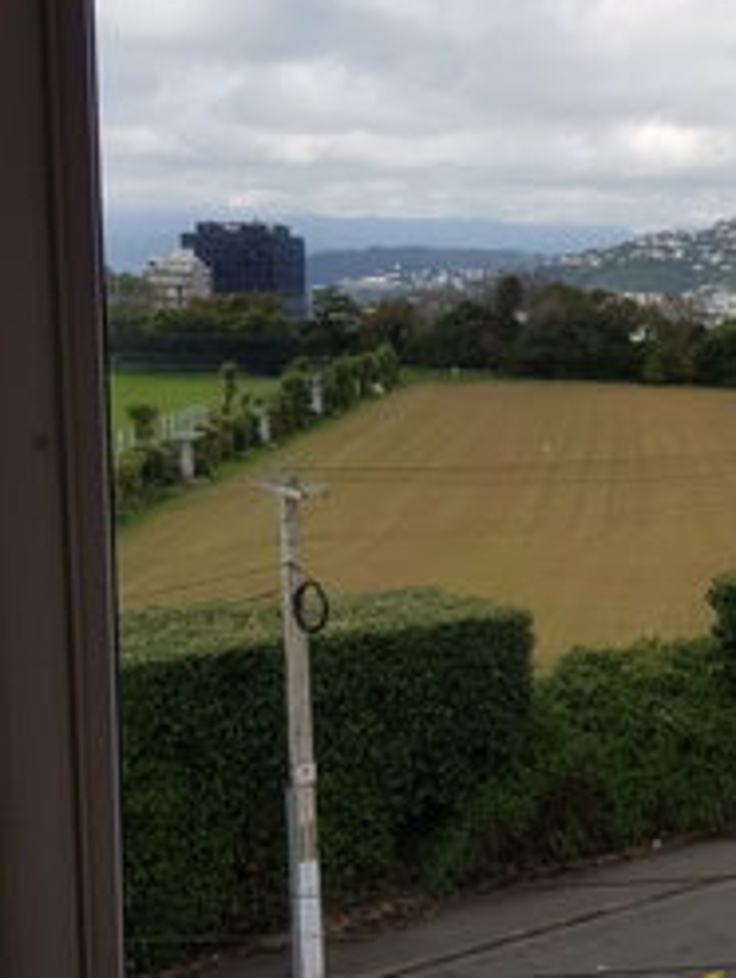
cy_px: 525
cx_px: 661
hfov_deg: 25.4
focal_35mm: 56
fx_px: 1583
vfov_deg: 34.3
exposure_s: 1/1556
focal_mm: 4.2
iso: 40
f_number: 1.7
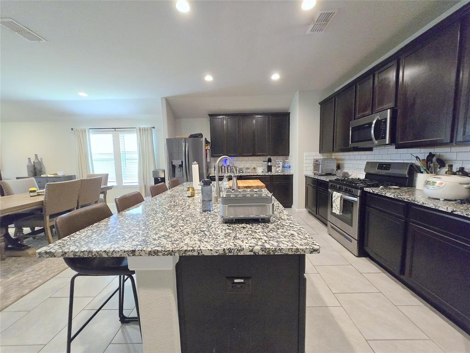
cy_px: 176
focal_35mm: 13
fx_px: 177
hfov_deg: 106.2
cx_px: 235
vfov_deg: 89.9
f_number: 2.2
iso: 640
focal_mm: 1.7
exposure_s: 1/60
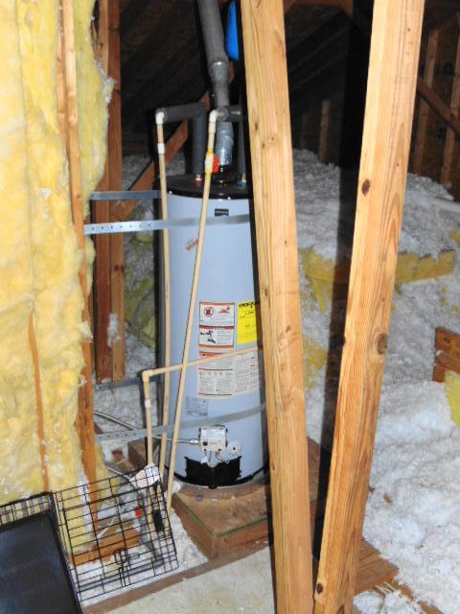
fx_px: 744
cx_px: 230
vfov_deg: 44.8
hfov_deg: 34.3
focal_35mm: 42
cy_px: 307
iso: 200
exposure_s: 1/60
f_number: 3.3
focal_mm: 7.6
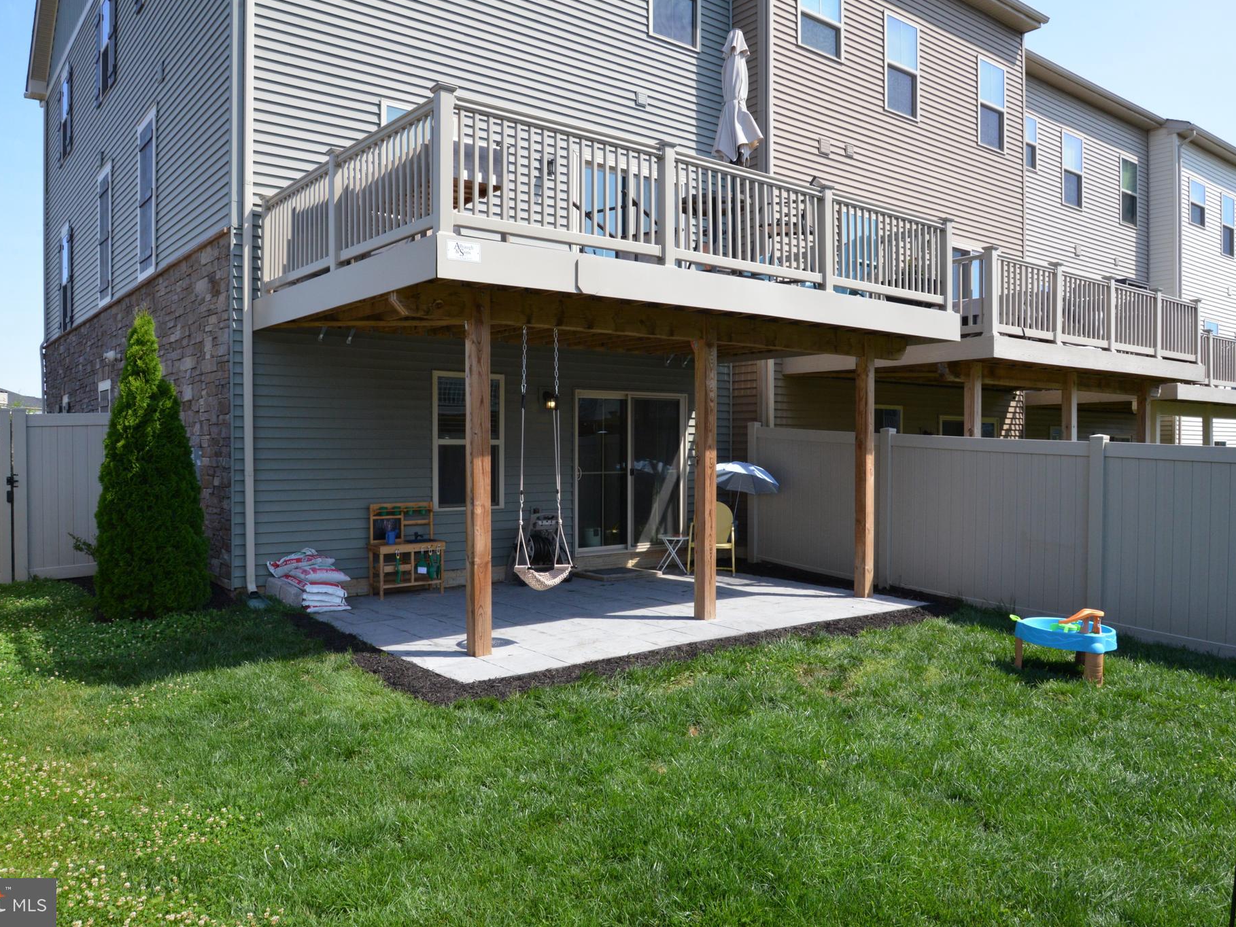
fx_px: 928
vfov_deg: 53.1
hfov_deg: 67.3
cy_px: 463
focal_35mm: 26
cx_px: 602
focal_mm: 24
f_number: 13
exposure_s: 1/640
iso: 2000
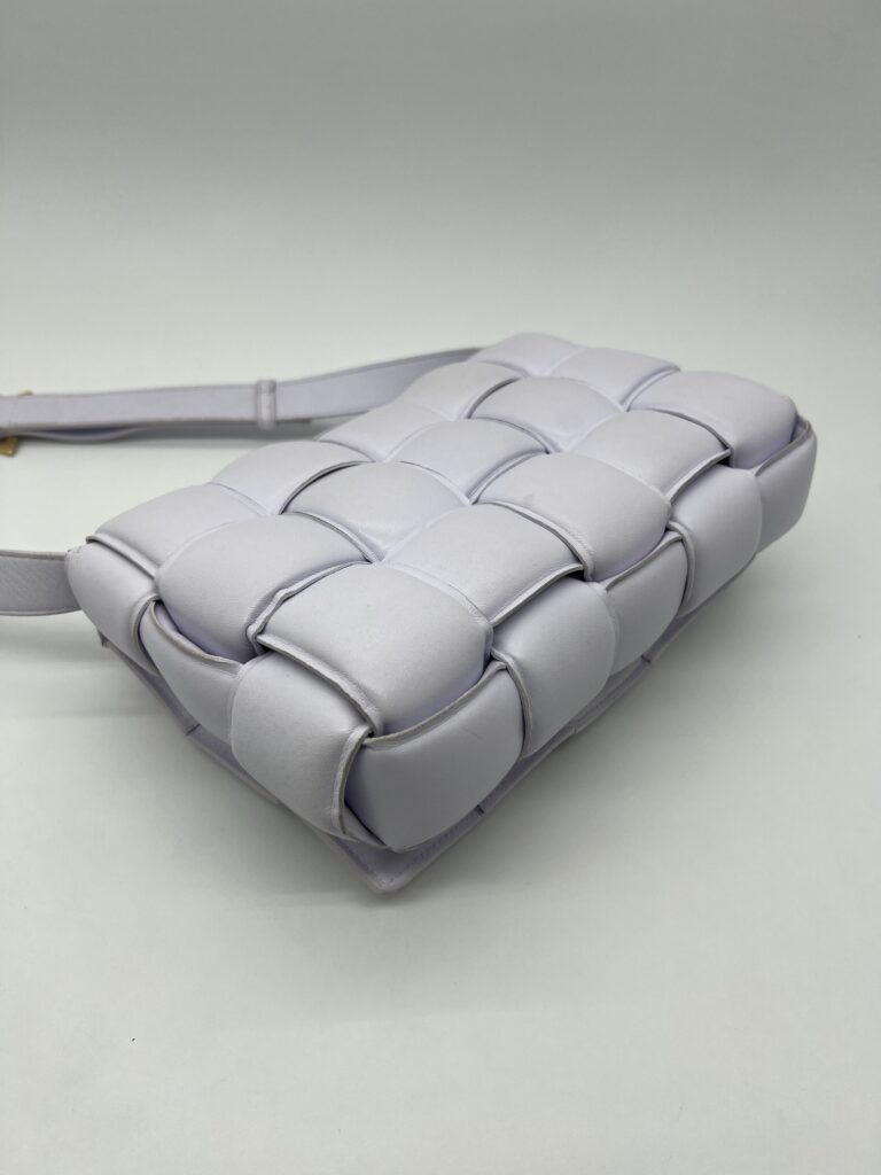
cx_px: 440
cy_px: 588
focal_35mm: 26
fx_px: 882
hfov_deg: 53.1
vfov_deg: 67.3
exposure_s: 1/468
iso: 50
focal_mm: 5.7
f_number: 1.5
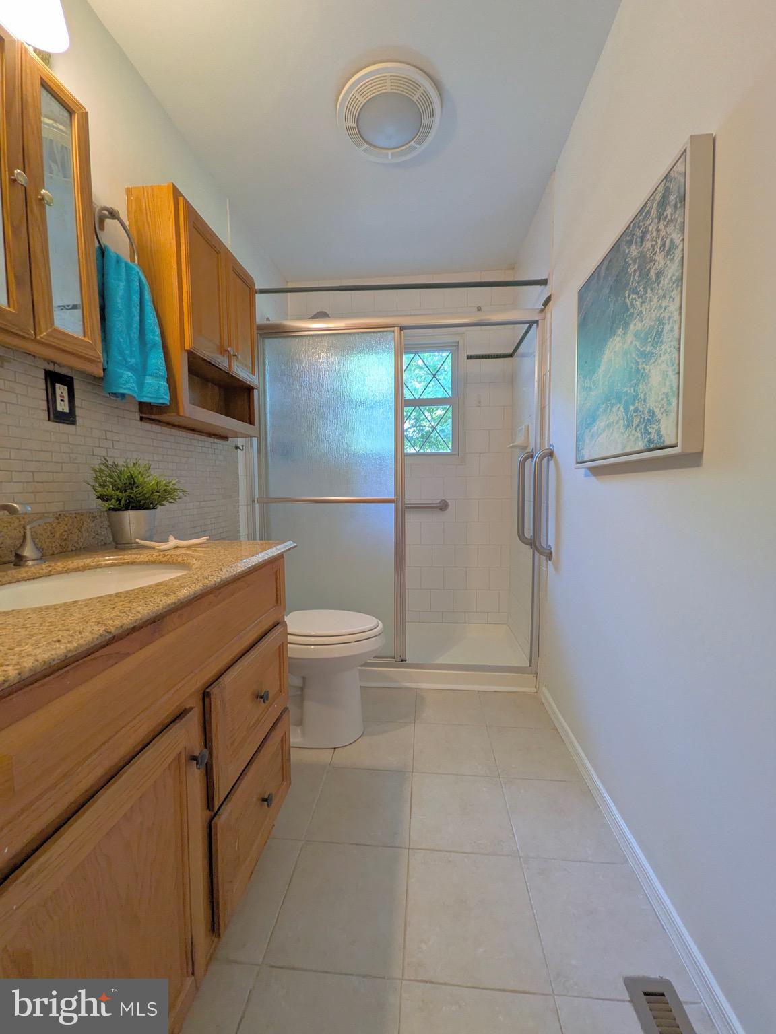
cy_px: 517
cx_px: 388
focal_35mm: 14
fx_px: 418
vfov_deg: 102.1
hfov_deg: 85.7
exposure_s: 1/60
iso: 126
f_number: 2.2
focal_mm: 1.85
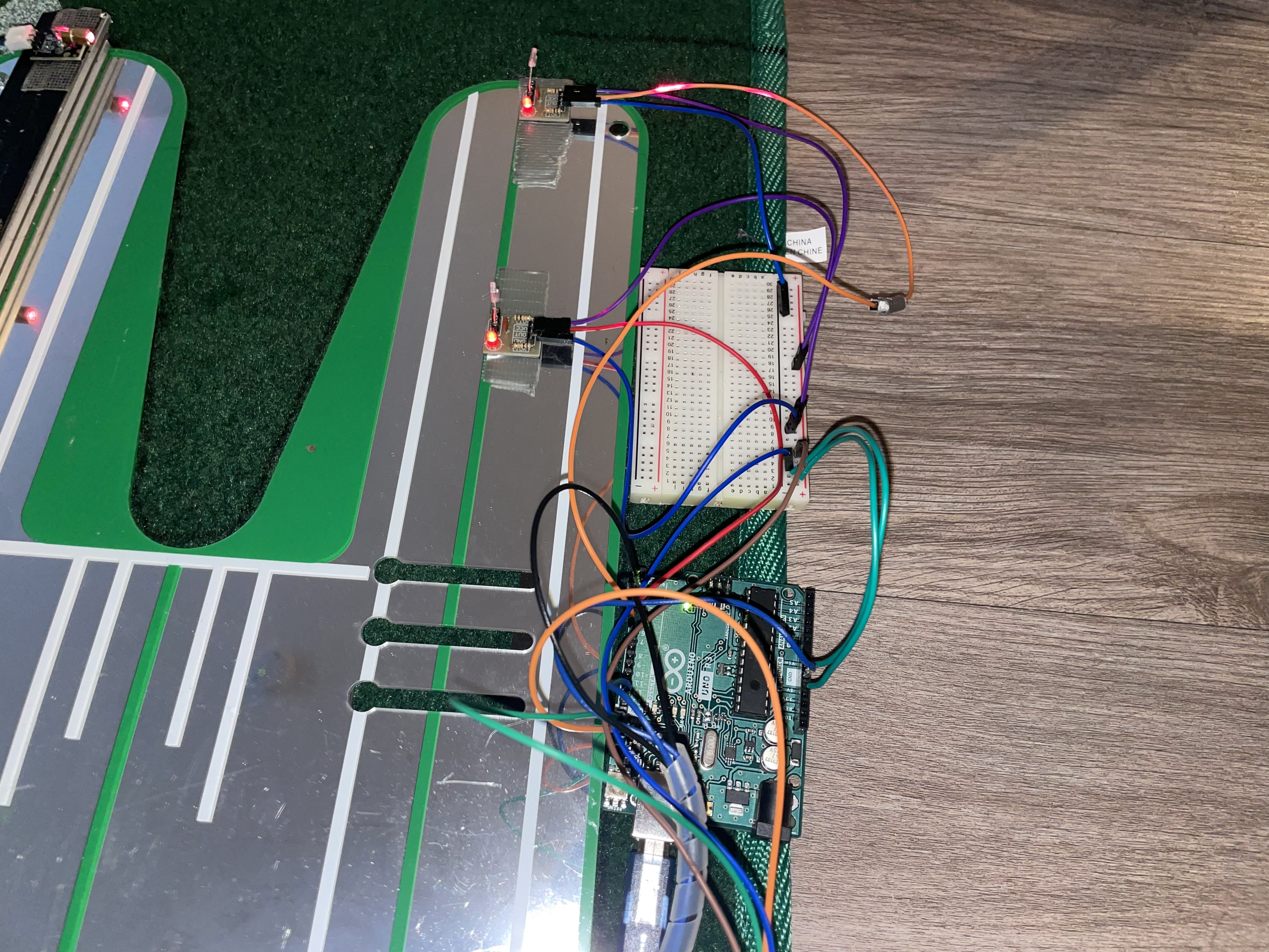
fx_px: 953
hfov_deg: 67.3
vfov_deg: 53.1
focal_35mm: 26
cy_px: 476
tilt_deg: -64.1
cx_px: 634
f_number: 1.6
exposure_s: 1/15
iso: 64
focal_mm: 4.2
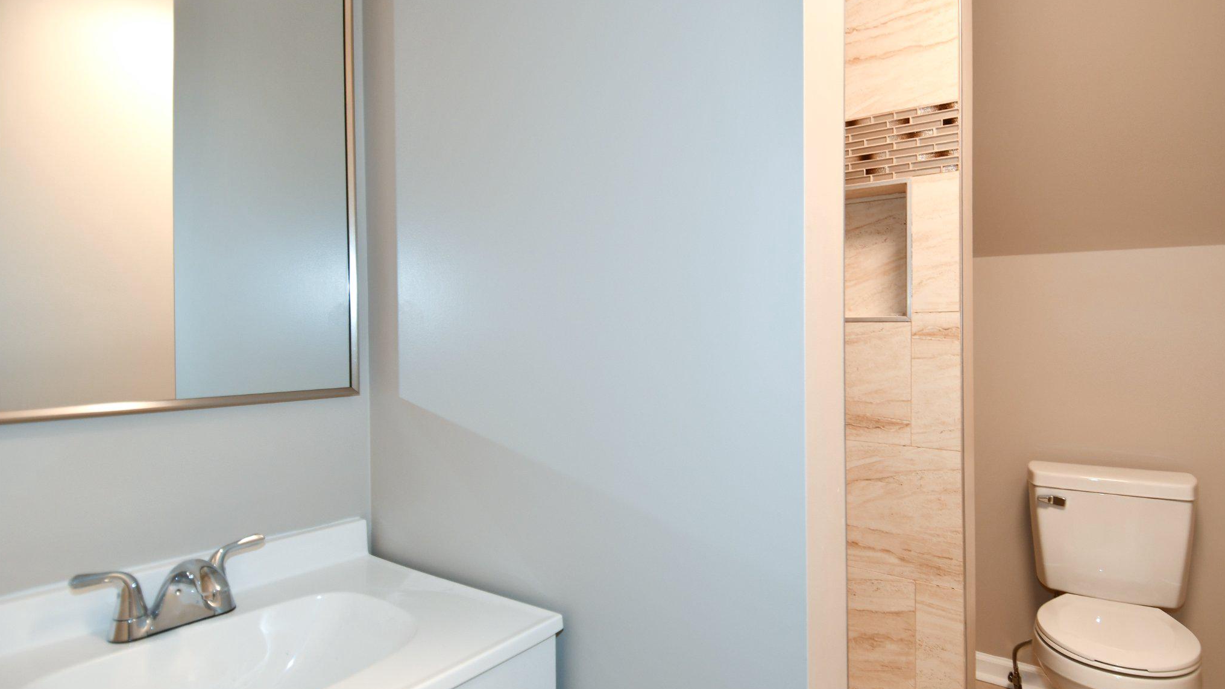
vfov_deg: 58.3
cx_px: 614
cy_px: 366
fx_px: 617
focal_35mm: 19
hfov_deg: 89.6
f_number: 4
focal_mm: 12
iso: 360
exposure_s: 1/60
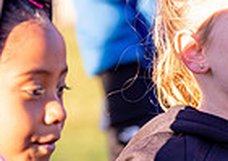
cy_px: 159
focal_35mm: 483
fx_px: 3120
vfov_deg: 3.0
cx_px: 204
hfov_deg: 4.2
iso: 500
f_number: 2.8
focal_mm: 99
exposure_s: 1/2500
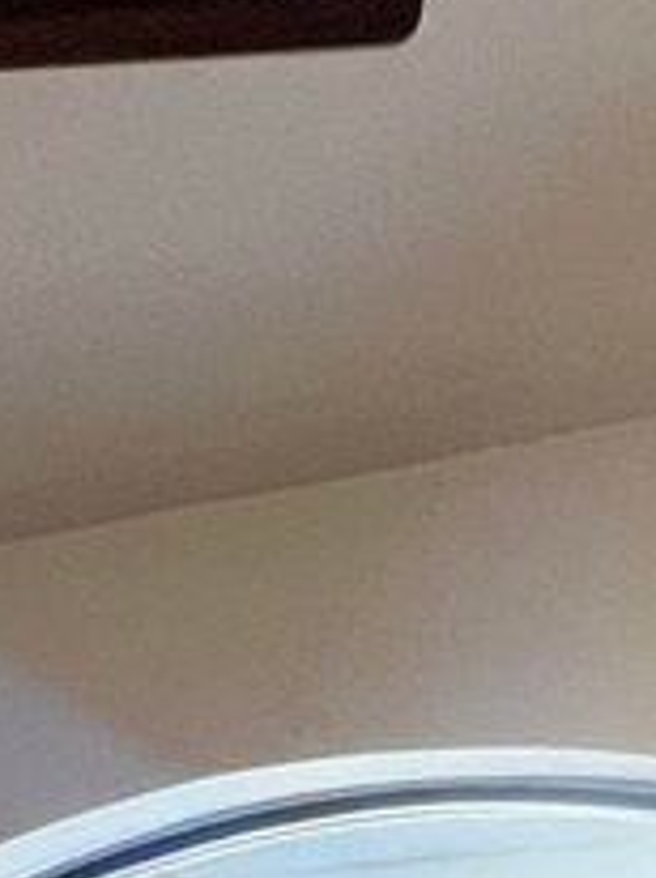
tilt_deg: -7.1
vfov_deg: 16.0
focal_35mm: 97
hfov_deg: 13.2
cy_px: 1743
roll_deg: -1.0
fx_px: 2456
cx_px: -635
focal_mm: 1.57
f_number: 1.8
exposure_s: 1/60
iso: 200
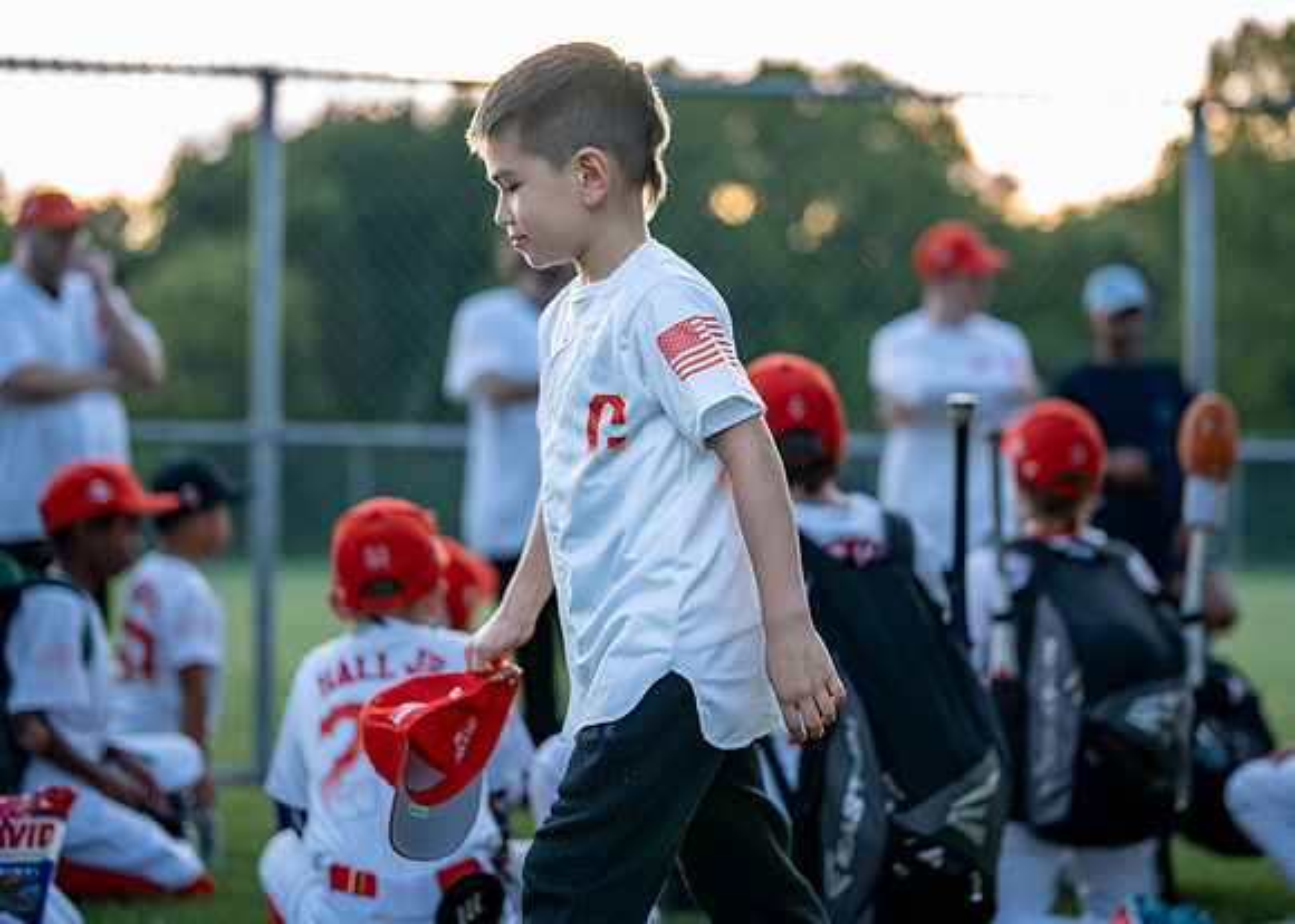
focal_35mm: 64
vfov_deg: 22.3
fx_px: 2348
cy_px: 415
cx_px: 669
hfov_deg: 30.8
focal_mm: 50
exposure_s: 1/1250
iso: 250
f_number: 1.2
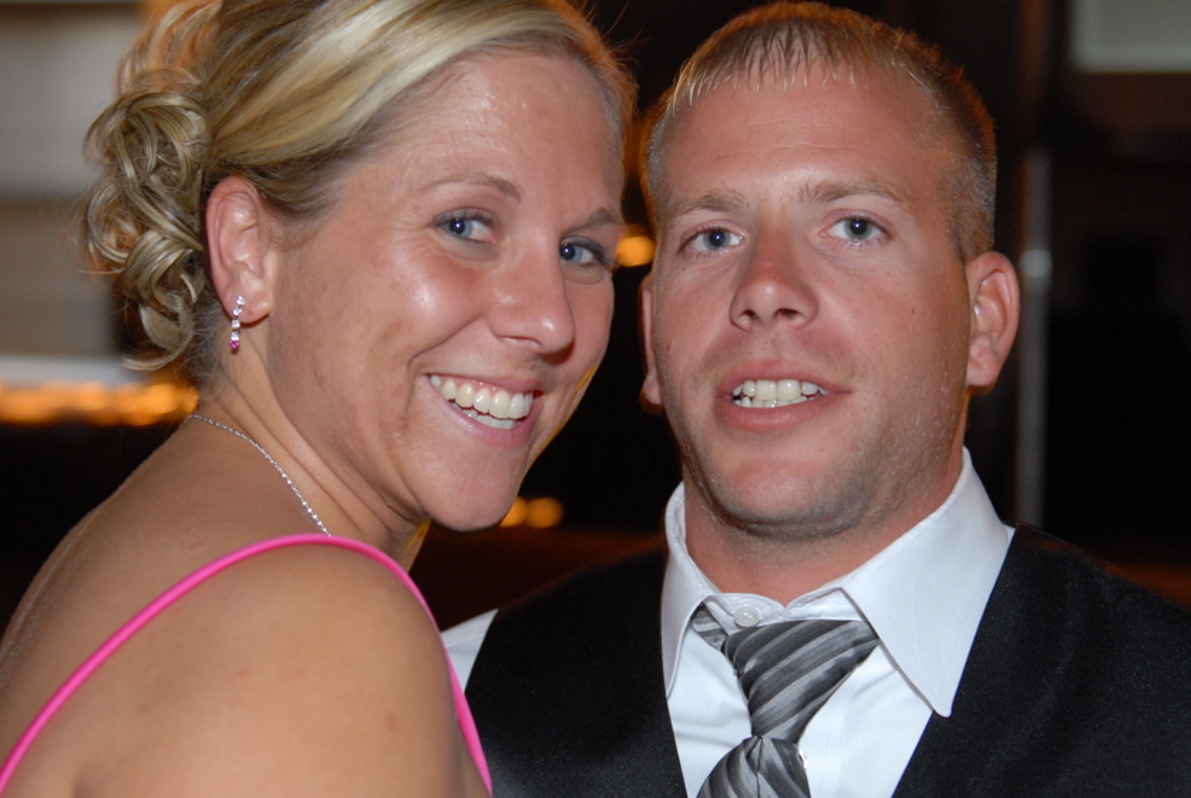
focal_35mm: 68
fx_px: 2253
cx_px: 560
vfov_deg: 20.1
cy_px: 383
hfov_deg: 29.6
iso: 400
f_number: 2.8
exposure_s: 1/20
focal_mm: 38
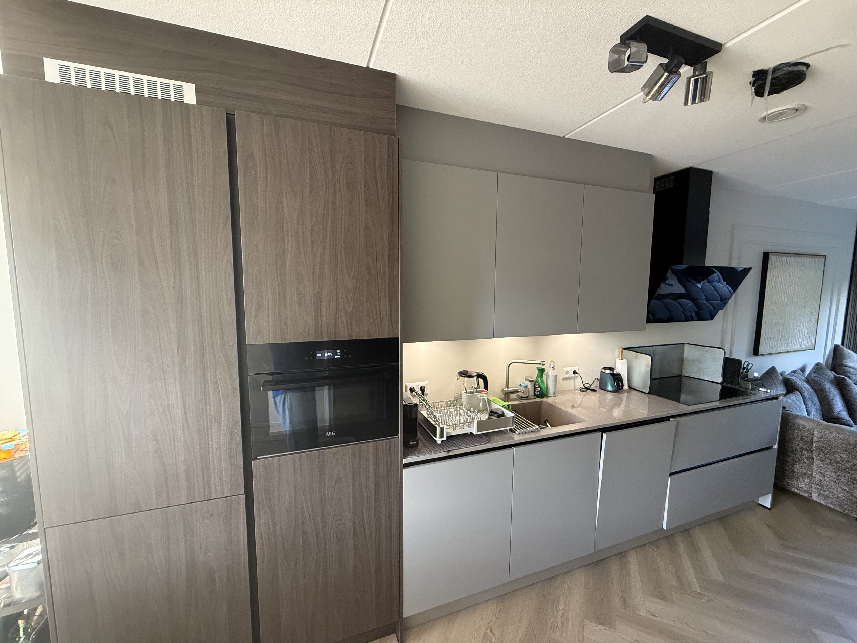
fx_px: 347
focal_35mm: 14
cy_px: 322
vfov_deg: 85.7
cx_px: 428
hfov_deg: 102.1
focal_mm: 2.22
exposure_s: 1/71
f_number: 2.2
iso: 400
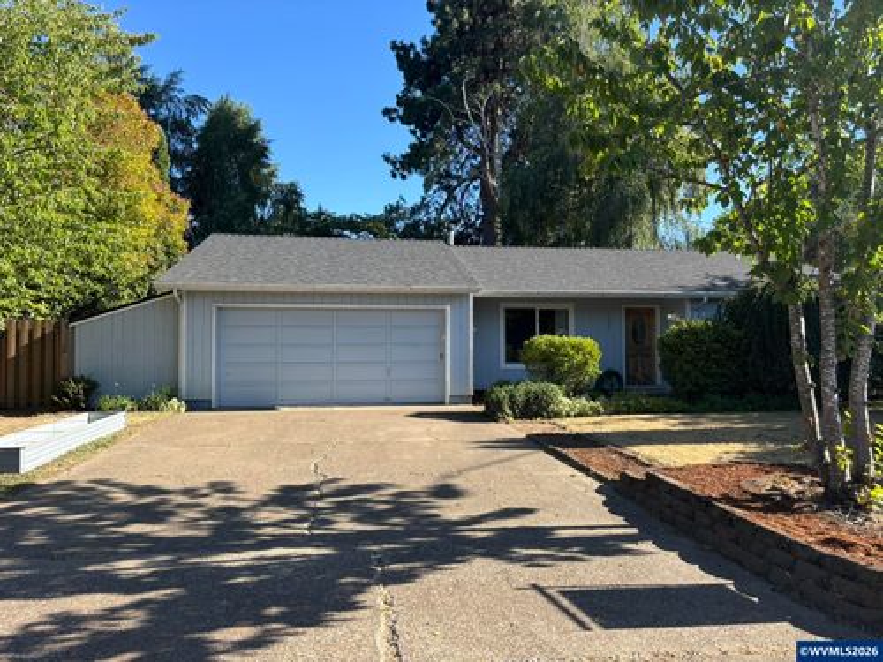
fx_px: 663
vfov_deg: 53.1
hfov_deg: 67.3
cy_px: 331
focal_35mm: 26
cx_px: 442
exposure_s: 1/1080
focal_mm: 5.96
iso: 50
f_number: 1.6
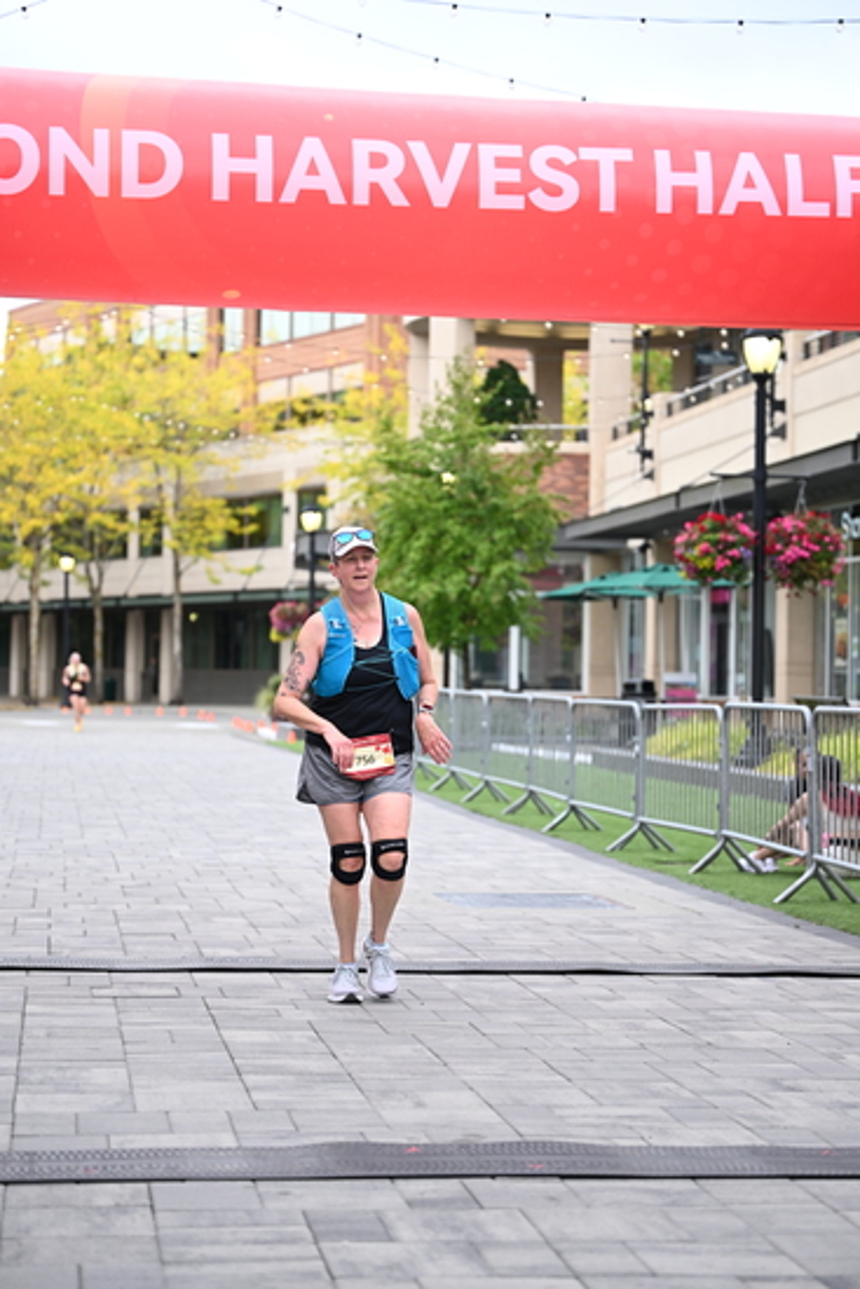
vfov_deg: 28.8
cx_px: 430
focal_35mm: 70
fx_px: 2507
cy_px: 644
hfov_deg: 19.5
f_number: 2.8
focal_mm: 70
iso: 640
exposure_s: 1/1250
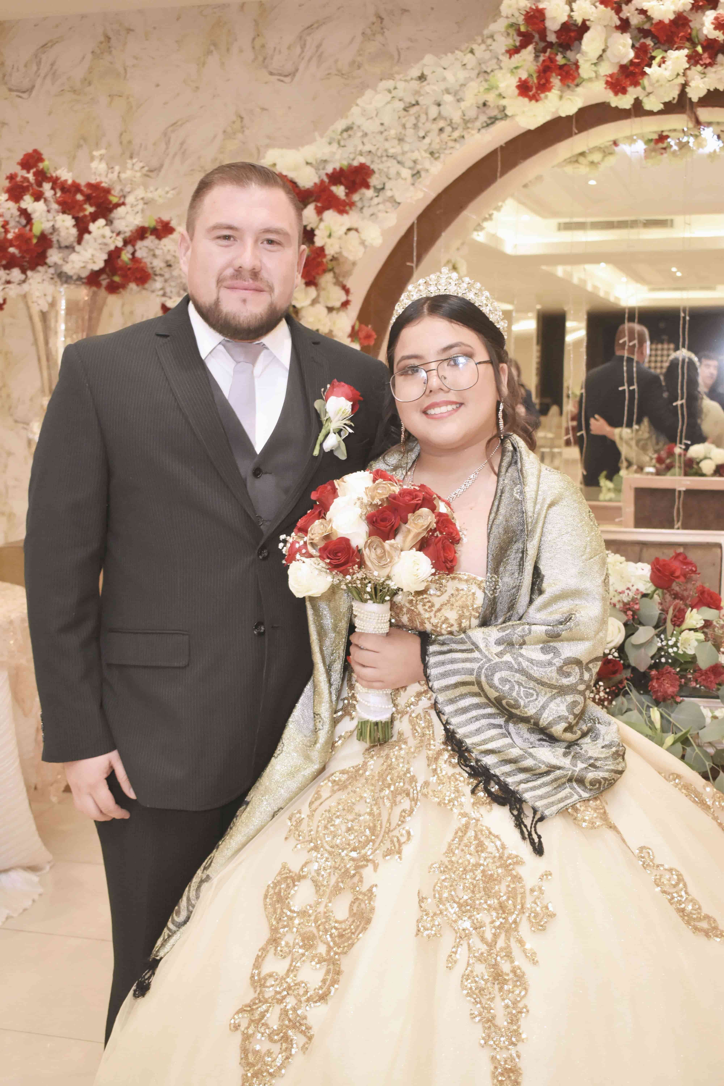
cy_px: 543
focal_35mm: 48
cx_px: 362
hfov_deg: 28.1
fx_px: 1448
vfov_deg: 41.1
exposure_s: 1/100
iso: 1600
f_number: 5
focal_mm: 32
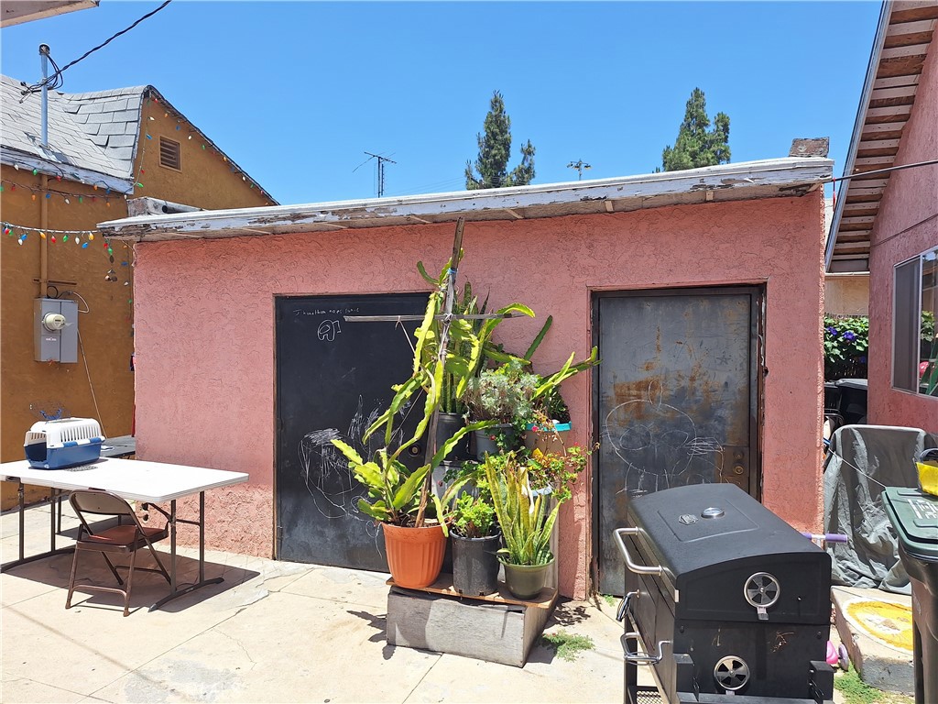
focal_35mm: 23
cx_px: 469
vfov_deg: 58.9
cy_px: 352
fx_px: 623
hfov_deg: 73.9
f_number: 1.8
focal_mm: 5.54
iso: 40
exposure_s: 1/2304
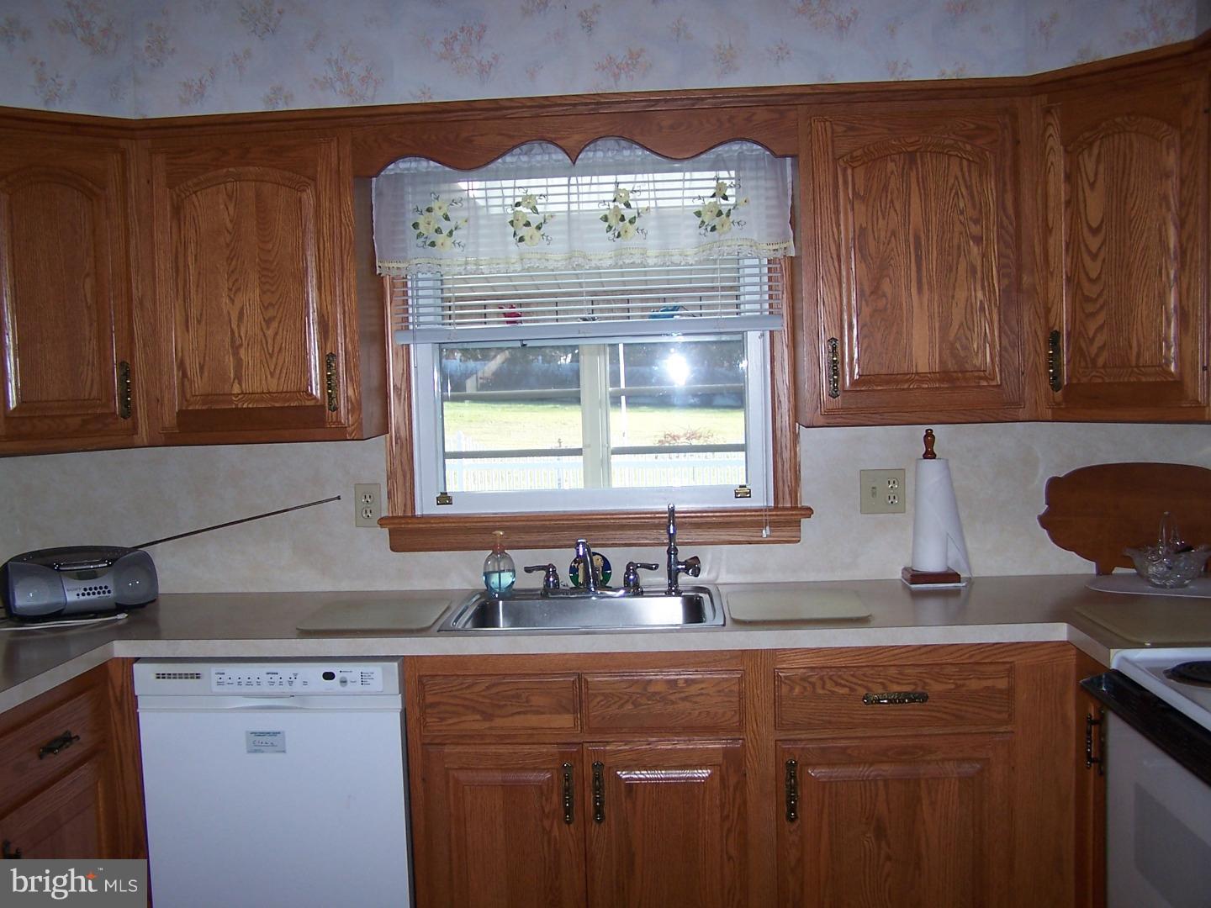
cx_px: 606
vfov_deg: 37.7
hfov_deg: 49.0
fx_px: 1329
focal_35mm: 38
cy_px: 454
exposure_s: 1/60
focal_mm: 6.3
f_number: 2.8
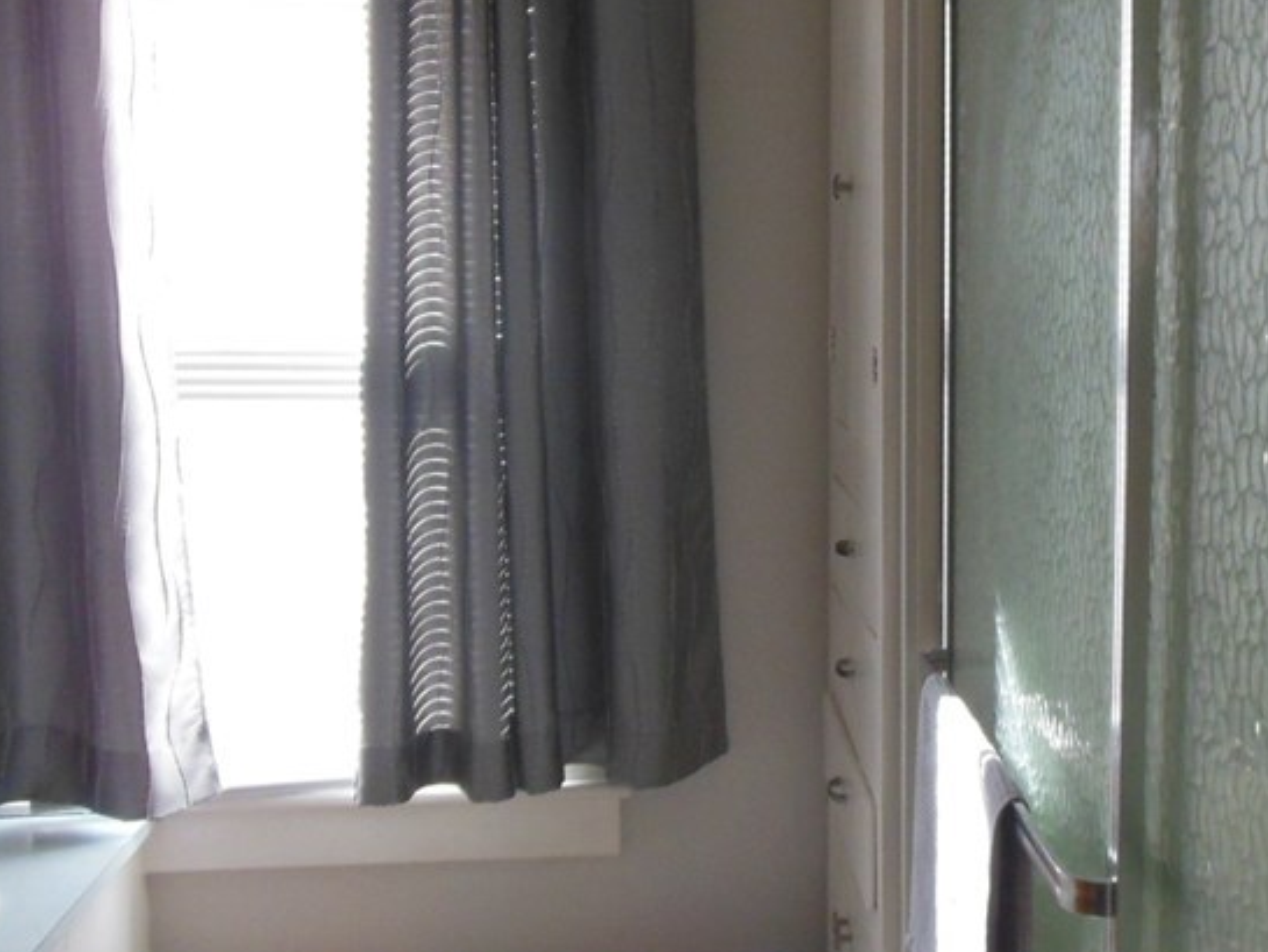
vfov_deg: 30.9
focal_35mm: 47
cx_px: 919
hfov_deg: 39.5
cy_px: 466
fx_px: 1722
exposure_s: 1/60
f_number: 3.2
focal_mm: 4.5
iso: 400
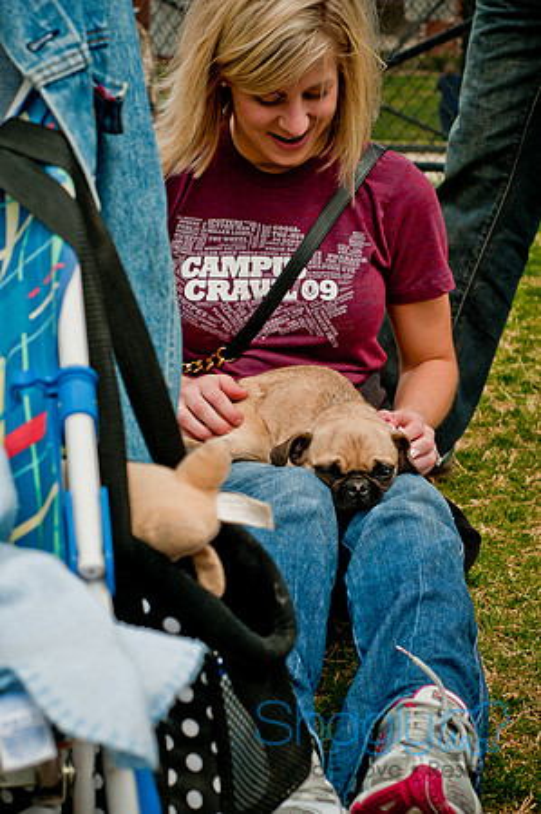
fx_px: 1694
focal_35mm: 75
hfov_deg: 18.1
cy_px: 407
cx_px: 270
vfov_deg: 27.0
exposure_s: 1/1000
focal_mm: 50
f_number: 5
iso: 200
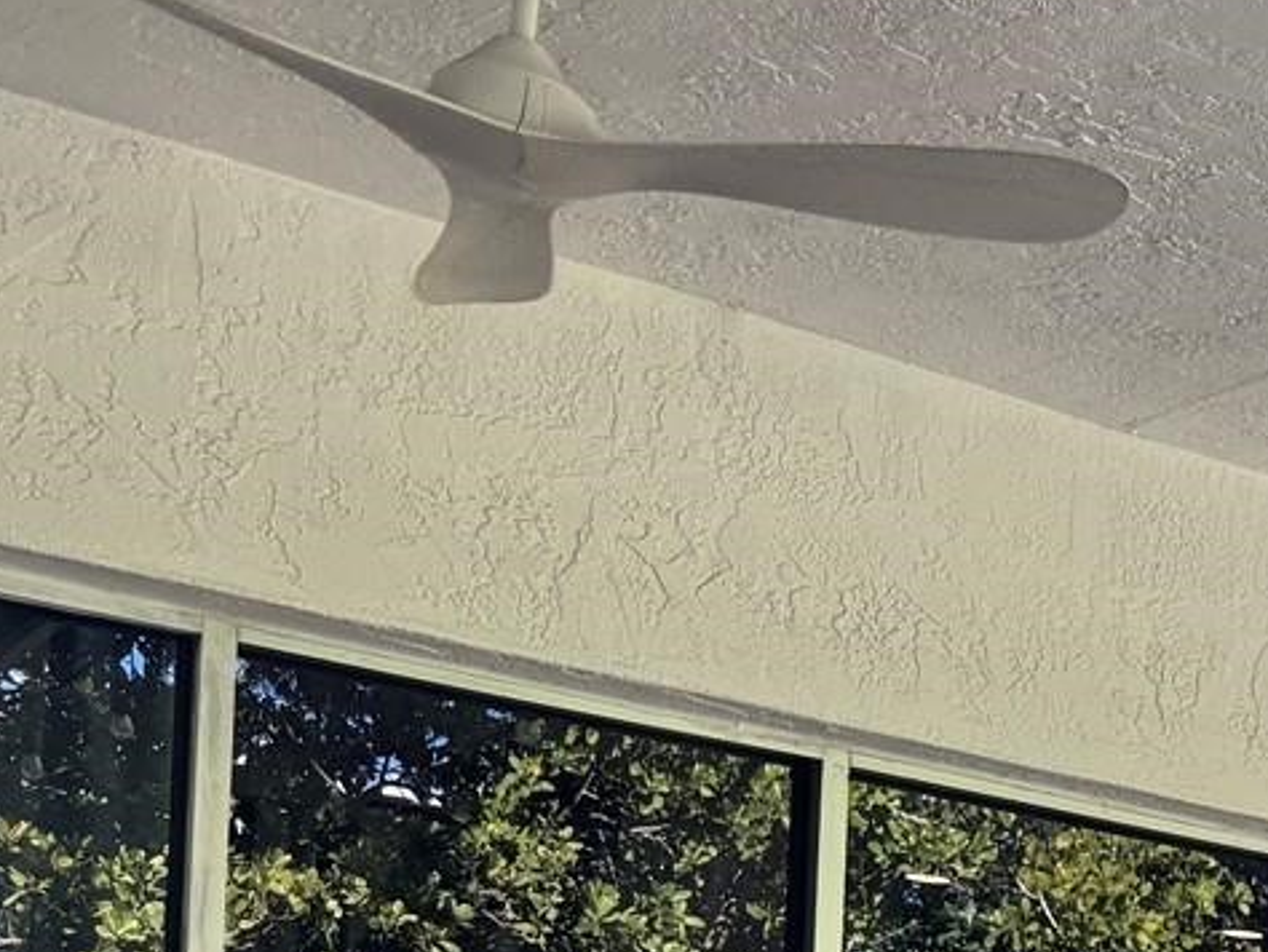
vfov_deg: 16.5
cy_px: 1441
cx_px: 1950
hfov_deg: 20.4
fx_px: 2969
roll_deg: -2.8
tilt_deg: +0.0
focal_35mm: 81
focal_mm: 6.76
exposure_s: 1/302
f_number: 1.78
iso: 80
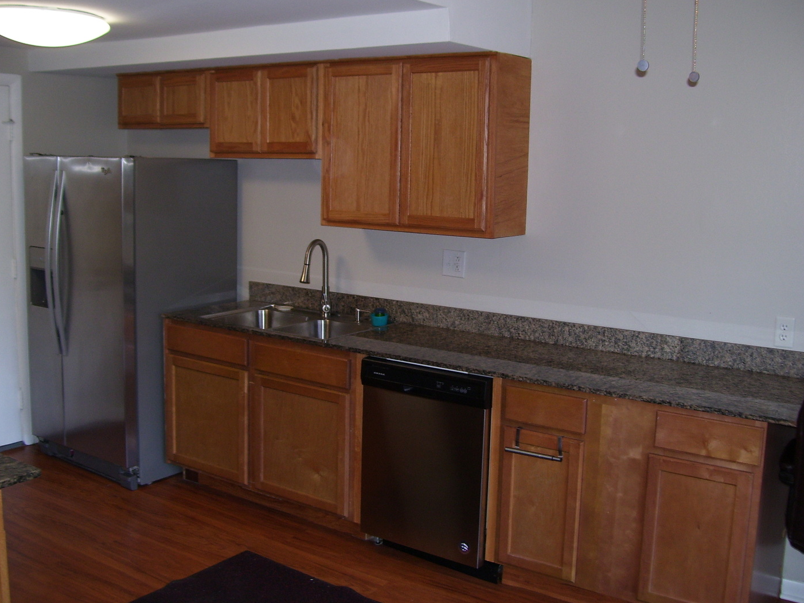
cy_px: 300
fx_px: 883
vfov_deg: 37.7
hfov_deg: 49.0
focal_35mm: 38
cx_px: 396
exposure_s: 1/60
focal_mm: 6
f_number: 2.7
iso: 80
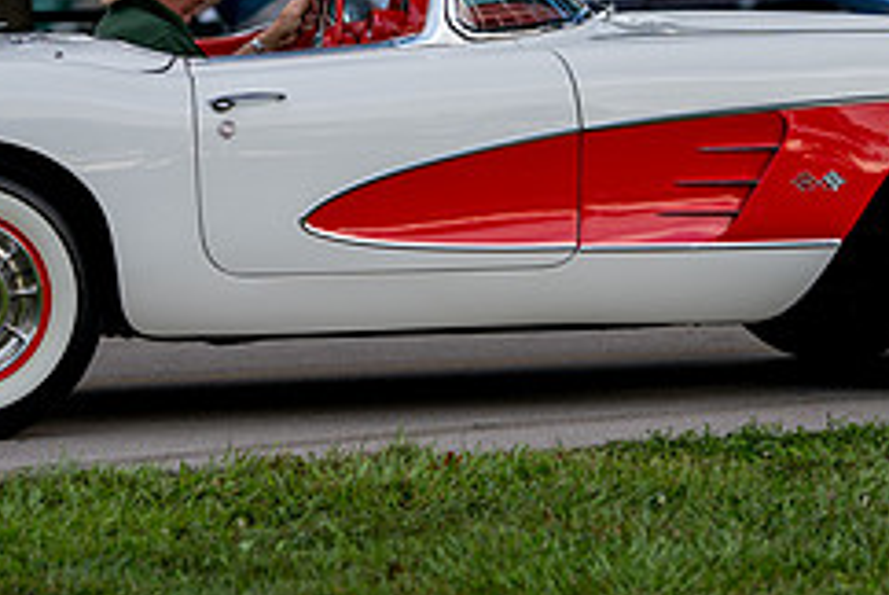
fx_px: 7986
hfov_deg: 6.4
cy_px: 211
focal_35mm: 323
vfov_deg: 4.3
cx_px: 305
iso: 250
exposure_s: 1/640
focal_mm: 135
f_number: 3.2
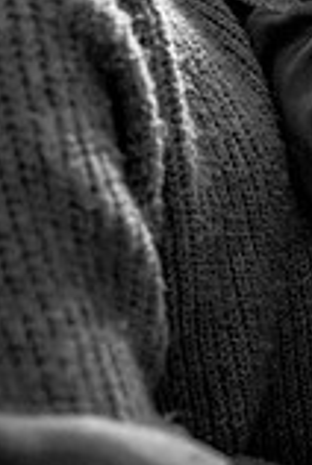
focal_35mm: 71
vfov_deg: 27.1
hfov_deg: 19.0
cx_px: 277
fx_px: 919
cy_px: 18
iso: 400
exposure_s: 1/250
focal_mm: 25
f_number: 2.8
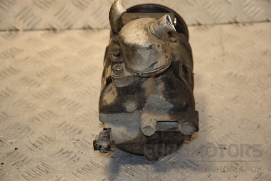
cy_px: 90
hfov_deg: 18.2
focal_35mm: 112
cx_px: 136
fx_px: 847
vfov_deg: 12.2
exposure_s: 1/200
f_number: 5.6
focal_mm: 75
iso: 800
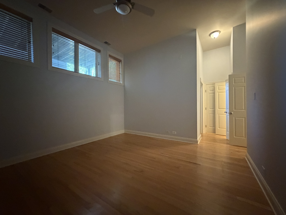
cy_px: 108
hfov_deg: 102.1
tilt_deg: -0.2
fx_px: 116
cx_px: 143
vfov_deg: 85.7
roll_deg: +0.3
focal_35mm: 14
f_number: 2.2
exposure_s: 1/40
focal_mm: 2.22
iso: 1250
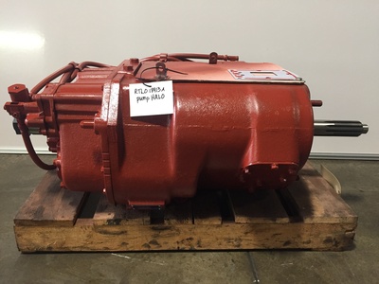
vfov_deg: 48.2
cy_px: 142
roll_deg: -1.8
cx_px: 190
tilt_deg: -22.0
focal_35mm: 29
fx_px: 318
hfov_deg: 61.7
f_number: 2.2
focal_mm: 4.15
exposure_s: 1/30
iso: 160
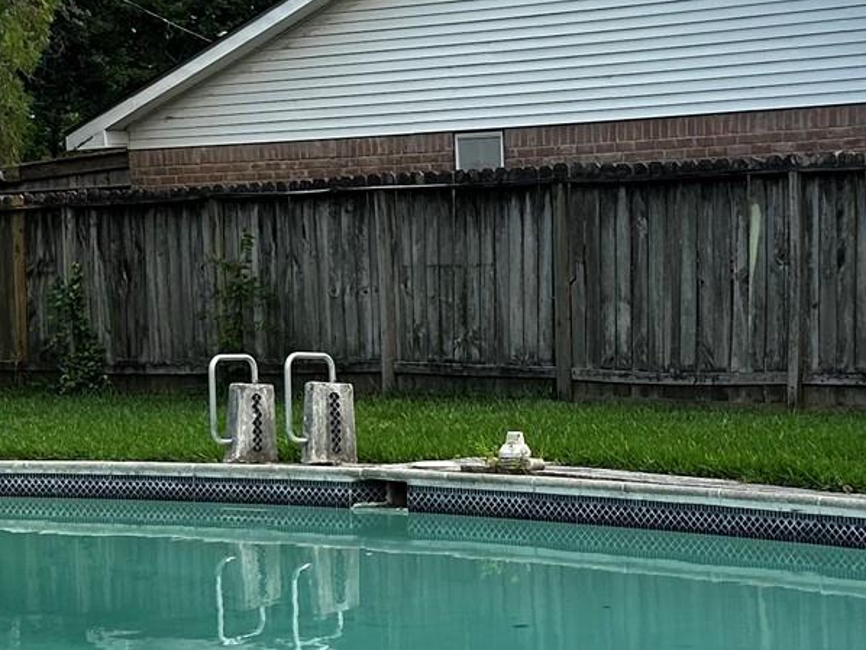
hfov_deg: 21.9
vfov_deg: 16.6
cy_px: 355
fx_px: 2227
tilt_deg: -3.5
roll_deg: +2.8
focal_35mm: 89
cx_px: 613
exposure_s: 1/567
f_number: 1.5
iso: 50
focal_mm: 5.7
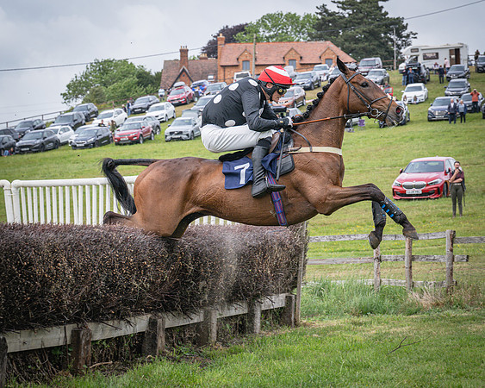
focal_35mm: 120
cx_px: 321
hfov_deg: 16.0
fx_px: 1727
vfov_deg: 12.8
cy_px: 202
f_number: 5
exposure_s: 1/1600
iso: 400
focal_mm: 70
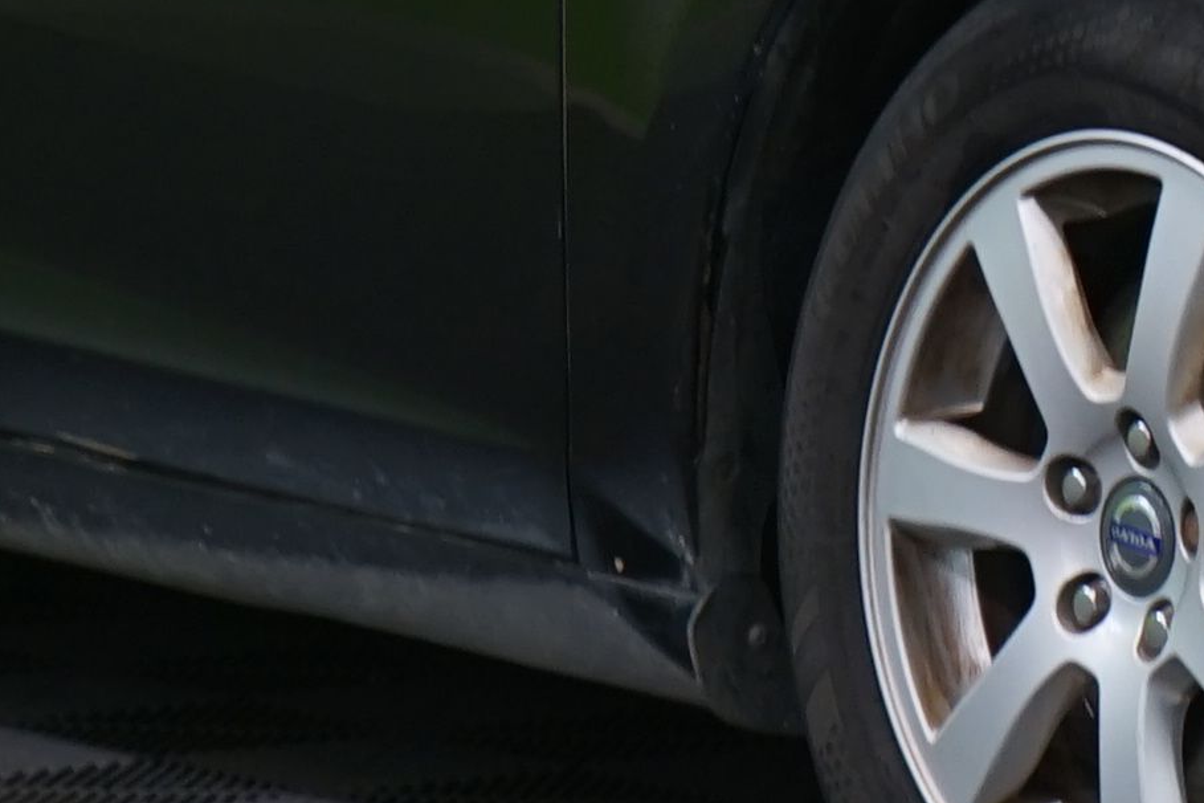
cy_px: -542
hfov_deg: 6.9
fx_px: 9932
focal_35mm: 297
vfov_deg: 4.6
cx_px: 1379
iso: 400
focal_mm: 45
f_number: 5.6
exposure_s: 1/25
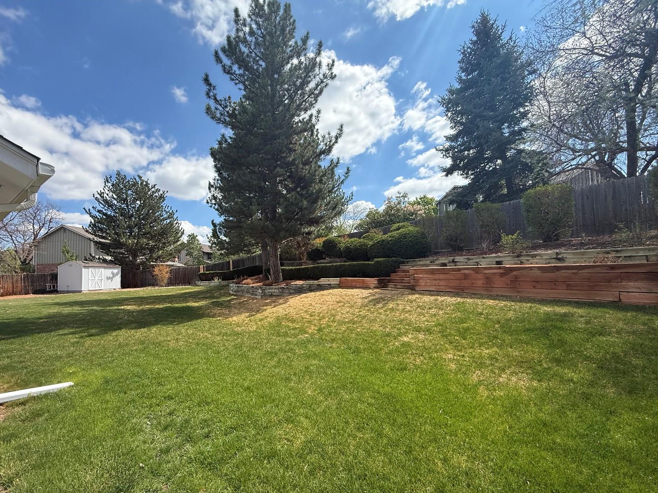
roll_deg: +1.7
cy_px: 262
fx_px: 285
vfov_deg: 81.7
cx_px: 308
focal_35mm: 15
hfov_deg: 98.0
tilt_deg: +3.7
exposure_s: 1/1795
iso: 80
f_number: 2.2
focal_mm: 2.22
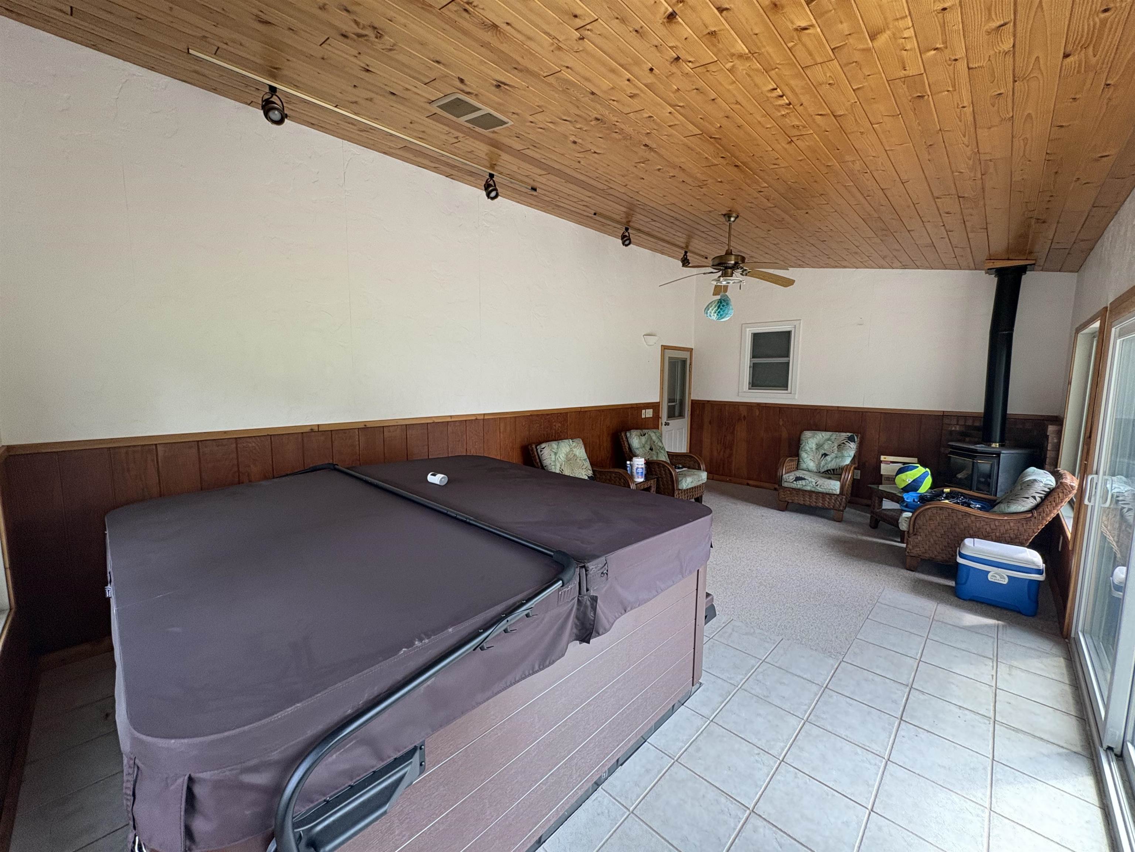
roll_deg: +0.1
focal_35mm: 14
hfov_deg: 102.1
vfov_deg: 85.7
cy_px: 426
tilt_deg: -7.2
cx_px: 568
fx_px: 459
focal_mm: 2.22
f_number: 2.2
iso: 160
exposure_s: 1/99
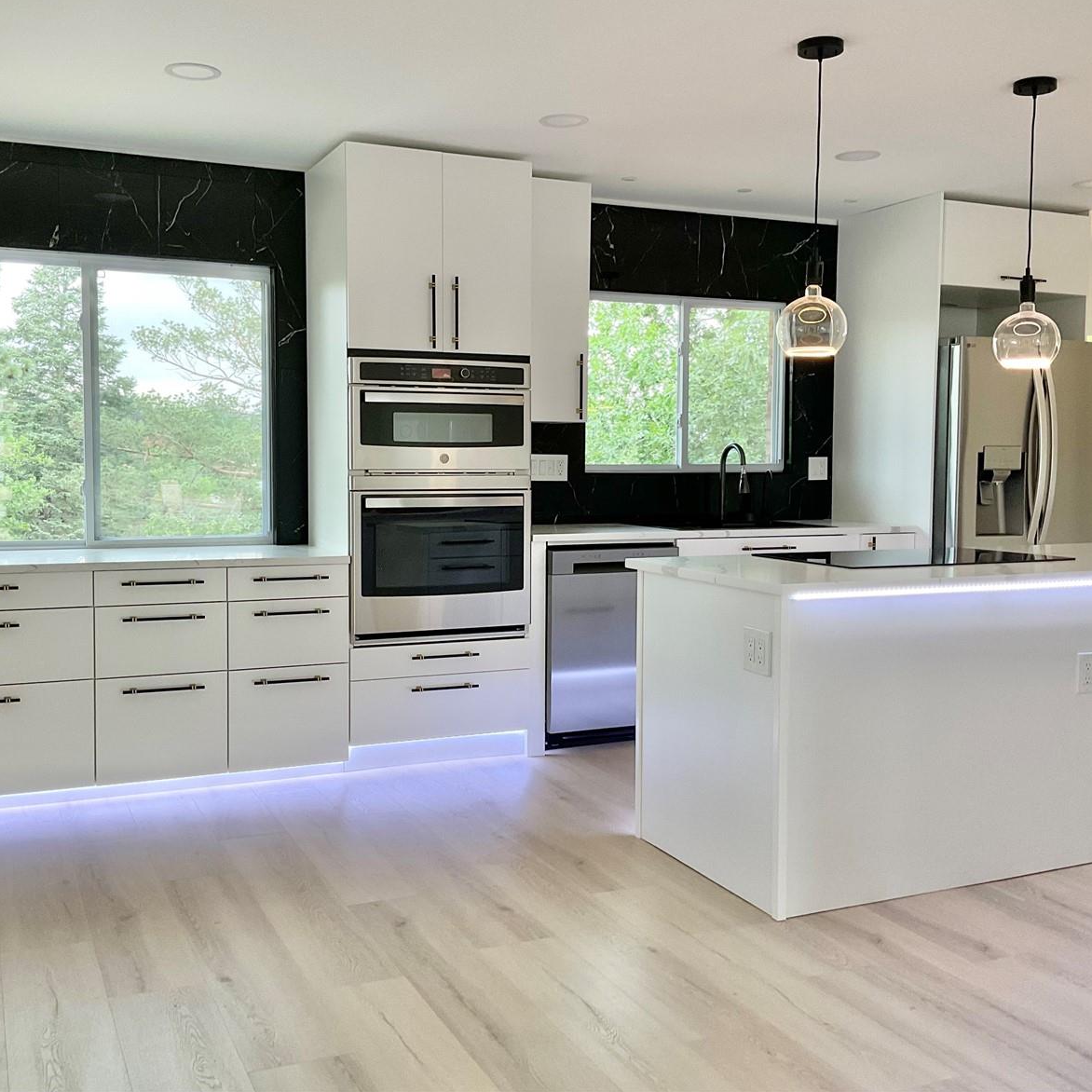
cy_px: 534
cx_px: 520
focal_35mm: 35
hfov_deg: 47.2
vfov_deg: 47.2
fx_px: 1249
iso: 64
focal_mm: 3
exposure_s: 1/120
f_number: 1.8
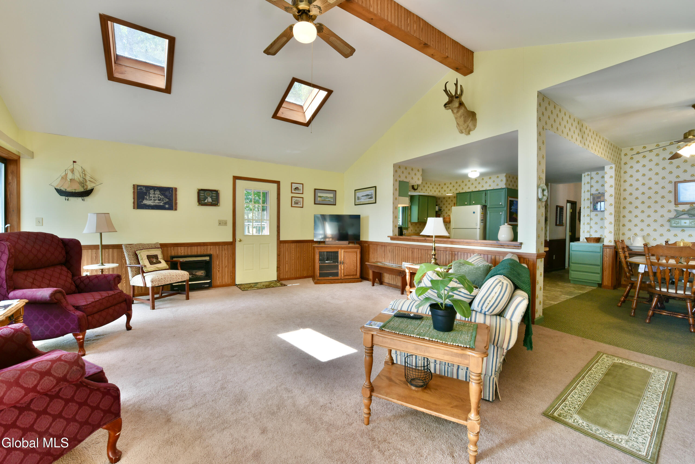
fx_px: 270
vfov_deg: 81.3
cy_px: 232
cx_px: 348
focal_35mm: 14
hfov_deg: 104.2
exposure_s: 1/30
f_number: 11
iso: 800
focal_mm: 14
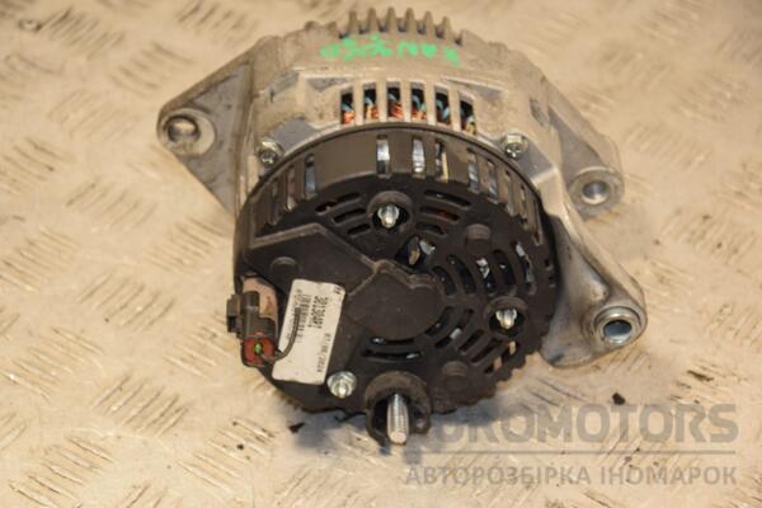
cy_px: 254
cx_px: 381
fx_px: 2381
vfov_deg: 12.2
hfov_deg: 18.2
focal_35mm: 112
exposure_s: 1/125
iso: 800
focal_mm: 75
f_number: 5.3
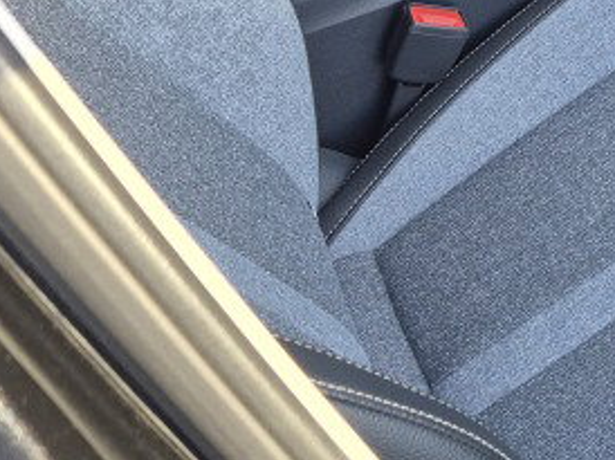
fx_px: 1527
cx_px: 813
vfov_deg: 16.2
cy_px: -148
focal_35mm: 86
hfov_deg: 20.7
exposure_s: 1/50
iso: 32
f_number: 1.8
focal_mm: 5.4
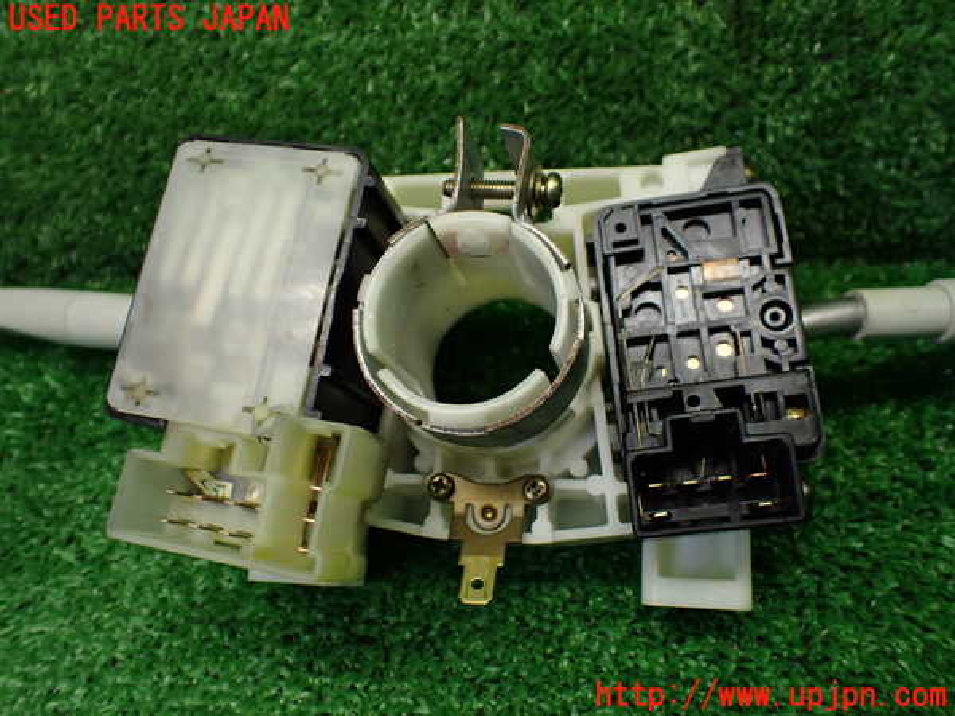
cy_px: 358
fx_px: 828
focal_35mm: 30
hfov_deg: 60.0
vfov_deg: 46.8
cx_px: 478
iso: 320
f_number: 2.3
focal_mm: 5.4
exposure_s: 1/125
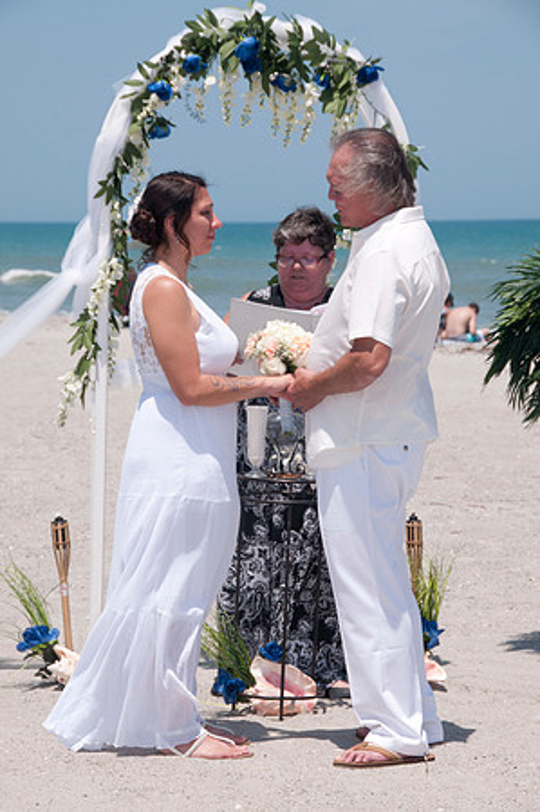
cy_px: 406
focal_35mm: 142
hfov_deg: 9.6
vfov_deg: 14.4
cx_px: 270
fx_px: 3213
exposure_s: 1/250
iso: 100
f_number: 13
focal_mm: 95
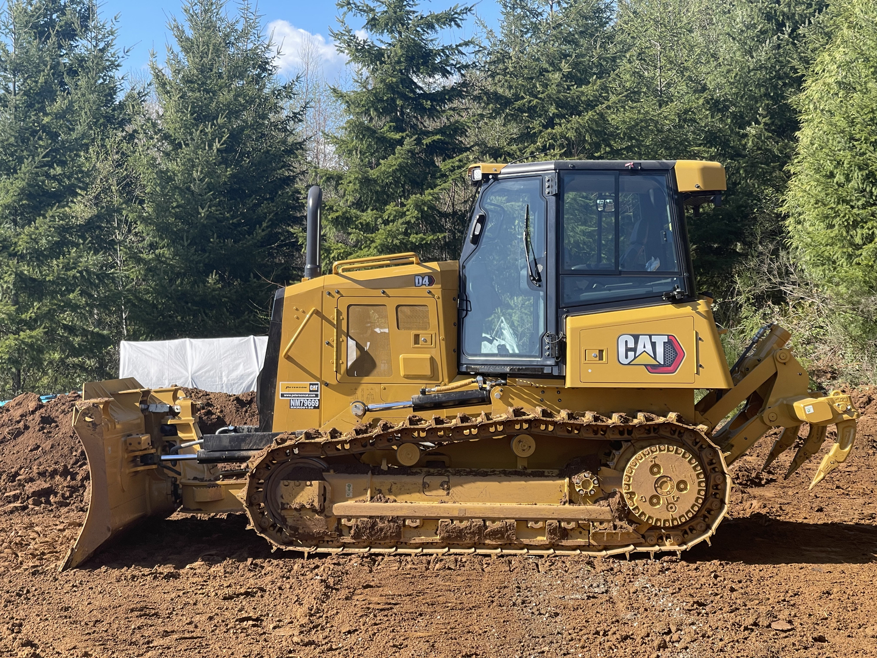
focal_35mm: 64
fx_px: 1621
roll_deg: +0.9
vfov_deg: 22.9
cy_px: 329
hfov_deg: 30.3
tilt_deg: -0.5
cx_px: 438
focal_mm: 7.5
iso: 20
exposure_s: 1/528
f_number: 2.2
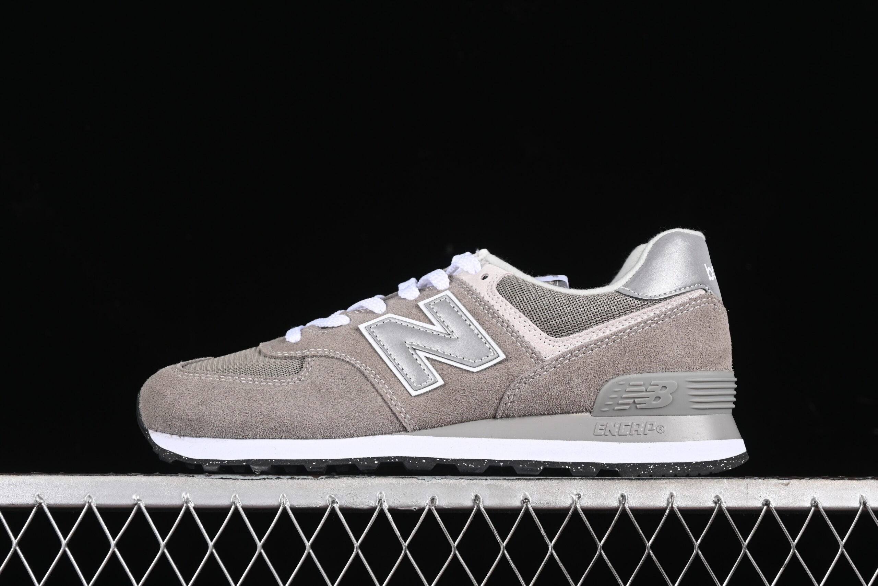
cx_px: 439
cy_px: 293
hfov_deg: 27.0
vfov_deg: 18.2
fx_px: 1829
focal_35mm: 75
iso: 160
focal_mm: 50
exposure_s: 1/80
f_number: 7.1
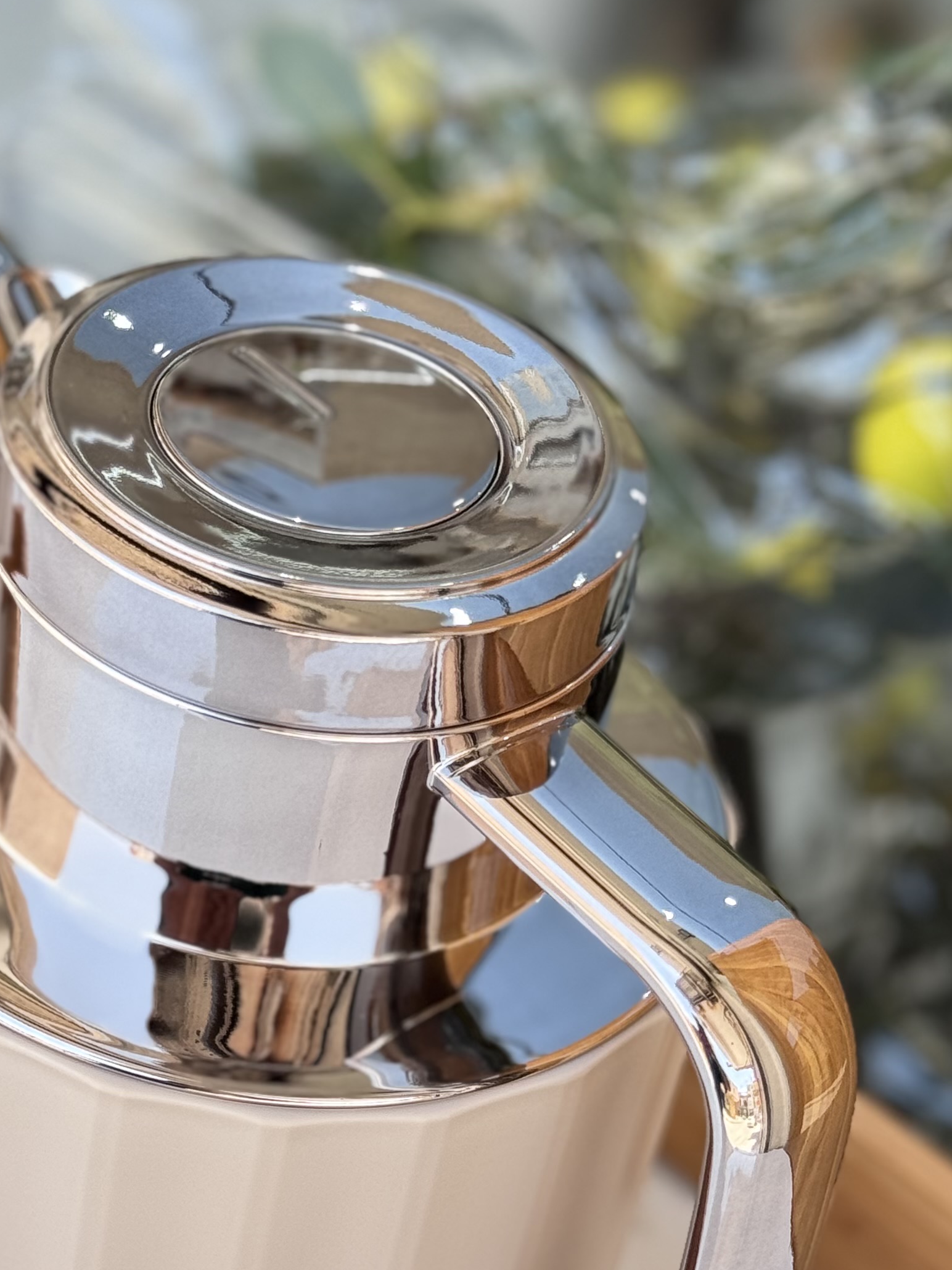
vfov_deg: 20.8
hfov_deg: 15.6
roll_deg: -11.0
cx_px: 198
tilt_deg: -39.4
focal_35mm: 94
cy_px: 770
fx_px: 3447
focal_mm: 6.76
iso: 64
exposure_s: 1/268
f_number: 1.78
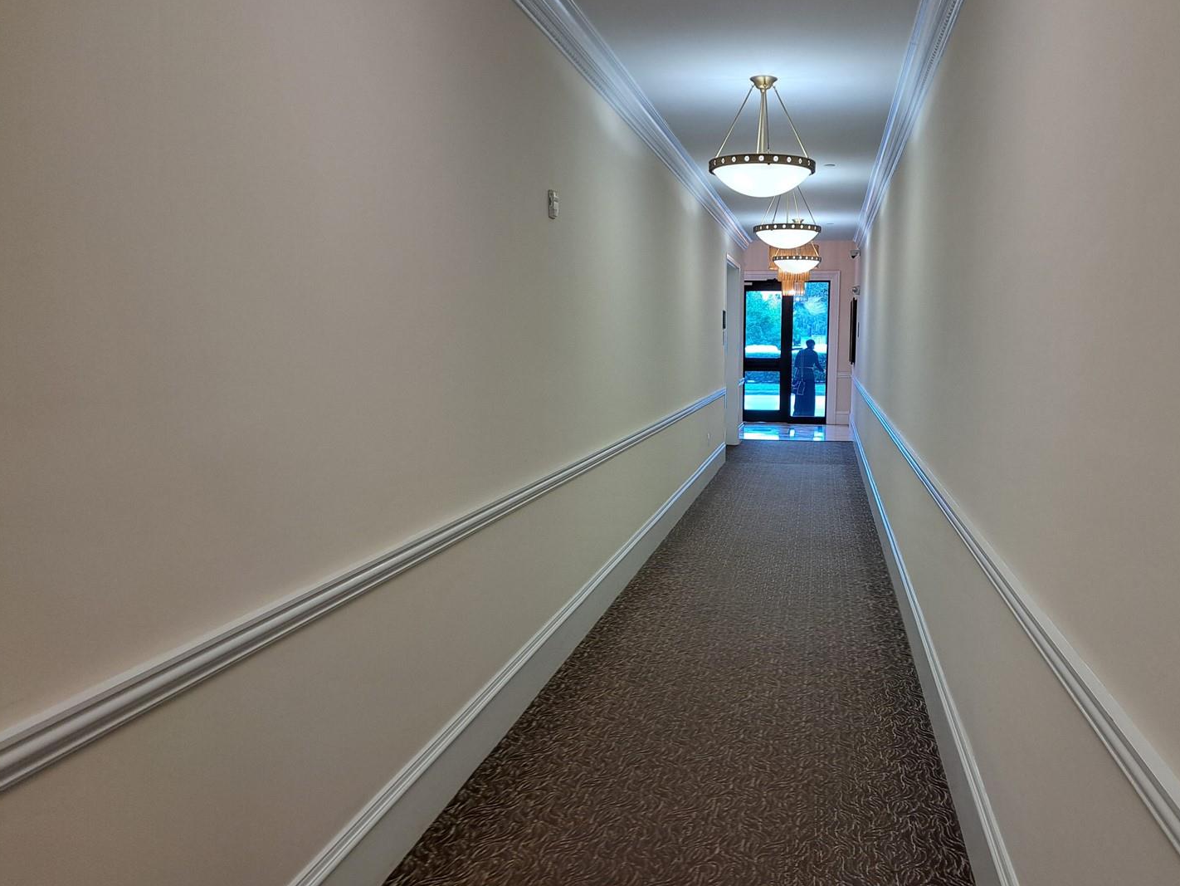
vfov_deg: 51.4
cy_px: 428
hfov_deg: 65.1
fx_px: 921
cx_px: 655
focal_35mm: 27
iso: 50
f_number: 1.8
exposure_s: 1/60
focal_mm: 5.23
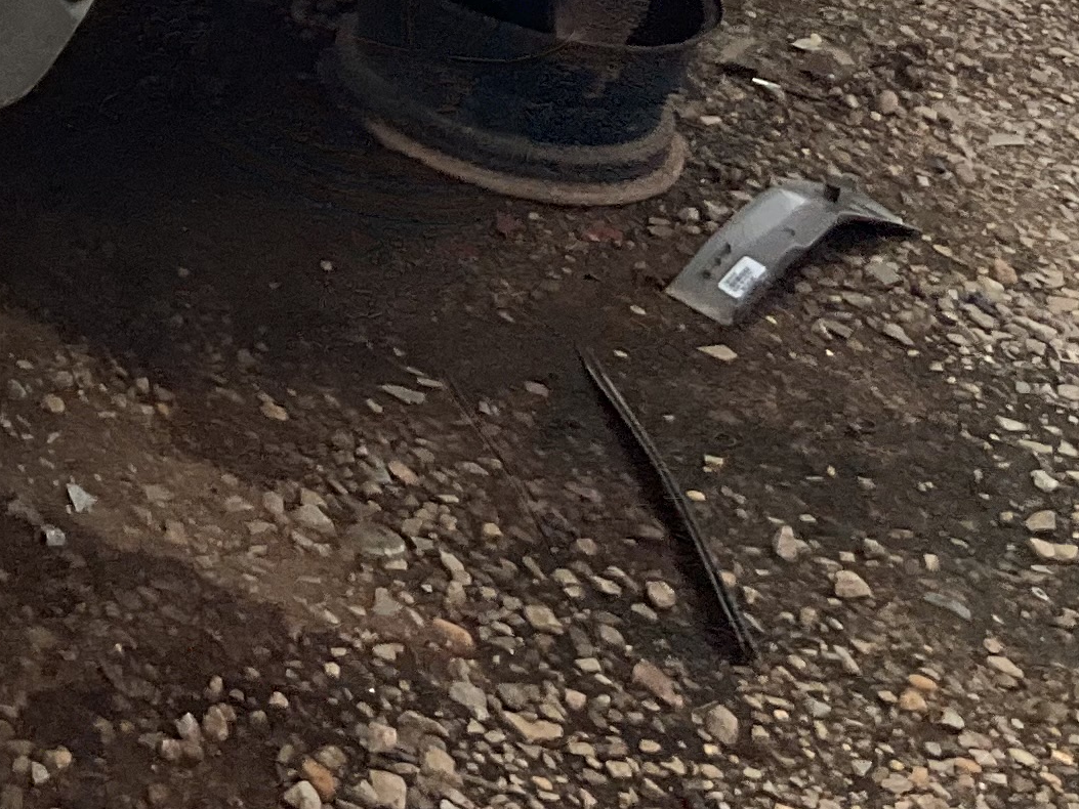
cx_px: -272
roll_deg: -9.7
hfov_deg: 16.8
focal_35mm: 111
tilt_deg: -11.1
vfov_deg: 12.4
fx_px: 3460
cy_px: -537
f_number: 1.8
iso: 16
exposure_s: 1/978
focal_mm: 3
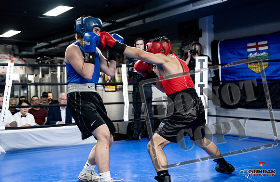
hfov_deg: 36.9
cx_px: 123
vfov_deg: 24.6
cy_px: 84
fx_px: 419
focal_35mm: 54
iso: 8000
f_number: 2.8
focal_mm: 48
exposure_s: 1/1000
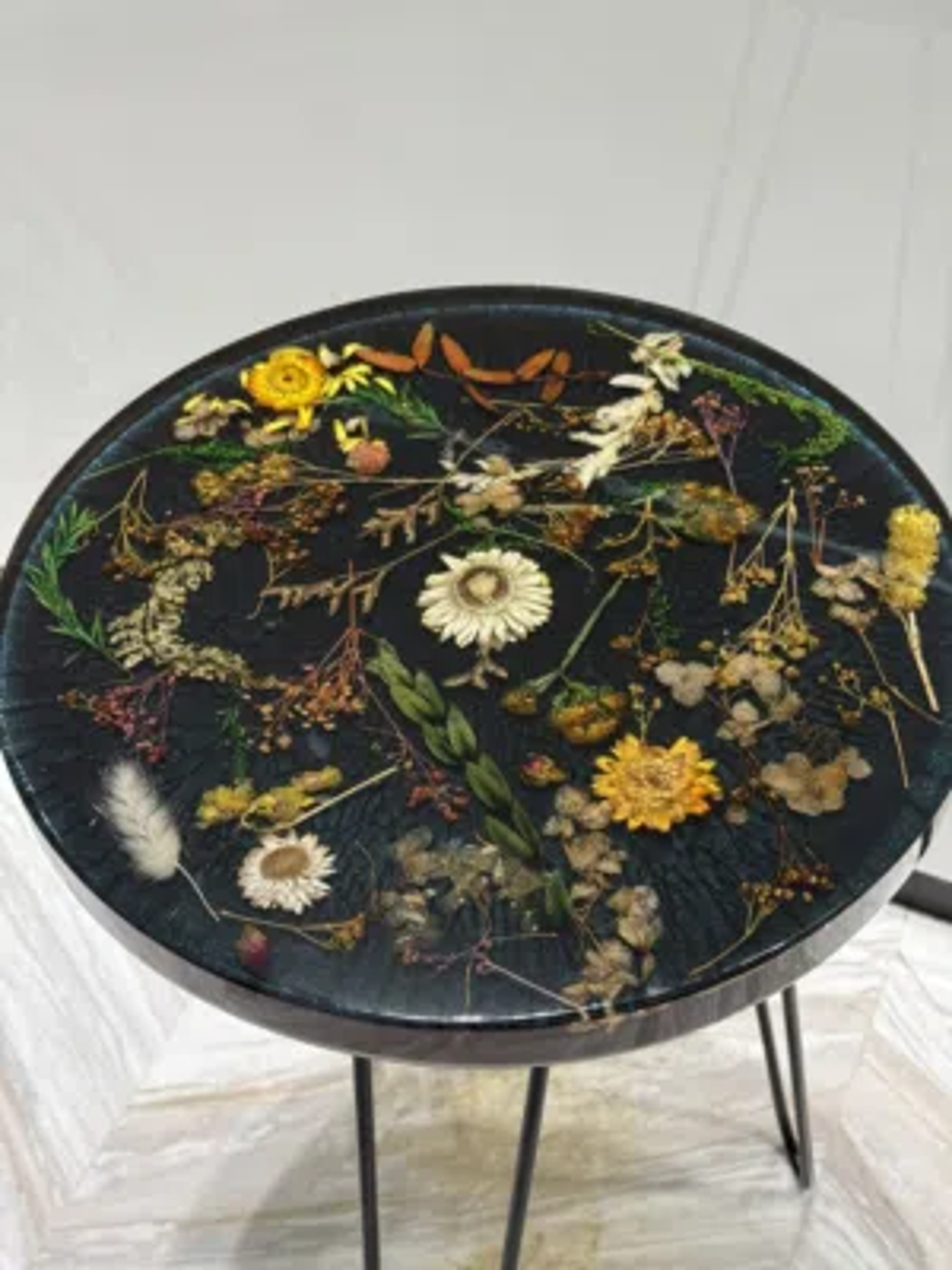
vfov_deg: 39.7
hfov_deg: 30.3
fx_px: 1760
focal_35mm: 48
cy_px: 635
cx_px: 476
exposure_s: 1/100
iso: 250
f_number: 1.78
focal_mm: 6.76
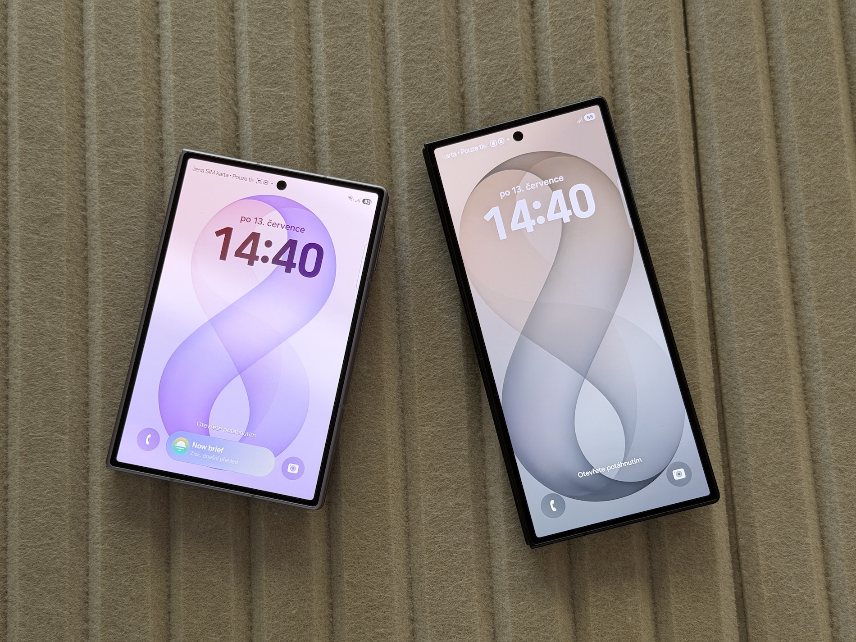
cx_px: 428
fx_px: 1187
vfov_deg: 30.3
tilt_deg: -80.2
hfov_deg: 39.7
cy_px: 321
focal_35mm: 48
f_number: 1.78
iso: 50
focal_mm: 6.76
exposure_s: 1/187
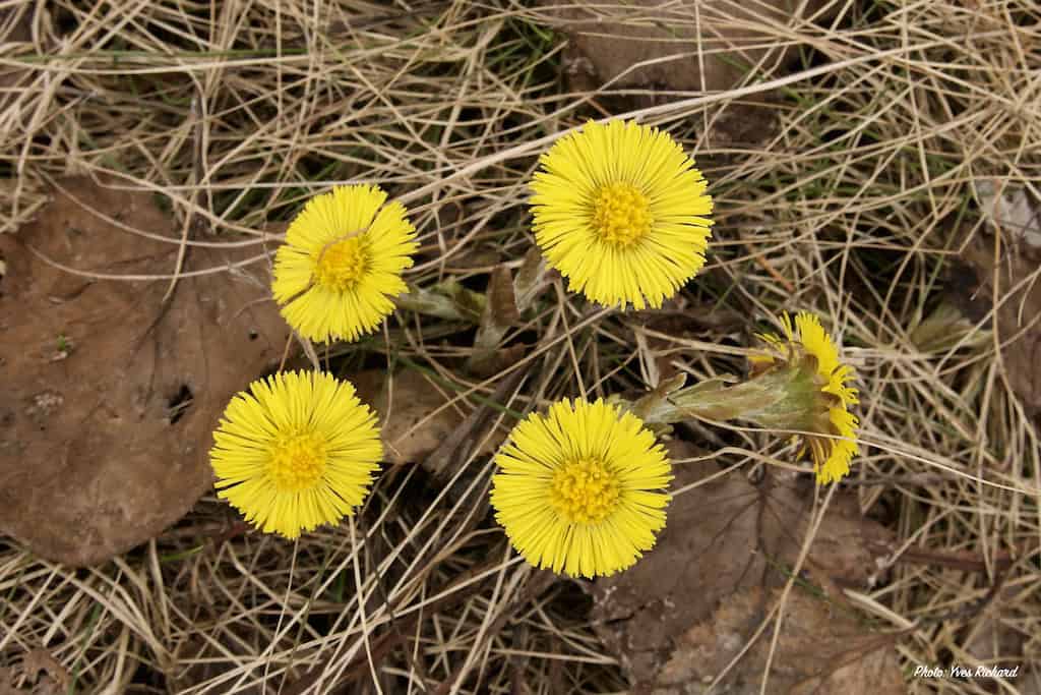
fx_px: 1258
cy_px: 348
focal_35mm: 44
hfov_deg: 45.0
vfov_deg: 30.9
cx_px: 520
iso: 800
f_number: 10
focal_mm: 29
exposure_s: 1/400
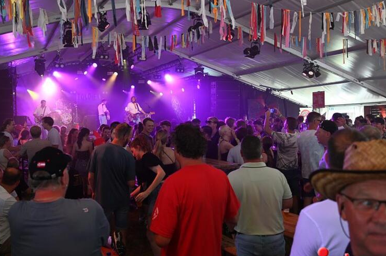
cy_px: 134
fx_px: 385
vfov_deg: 36.8
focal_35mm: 36
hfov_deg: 53.2
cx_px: 185
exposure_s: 1/60
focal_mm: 27
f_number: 4
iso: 400
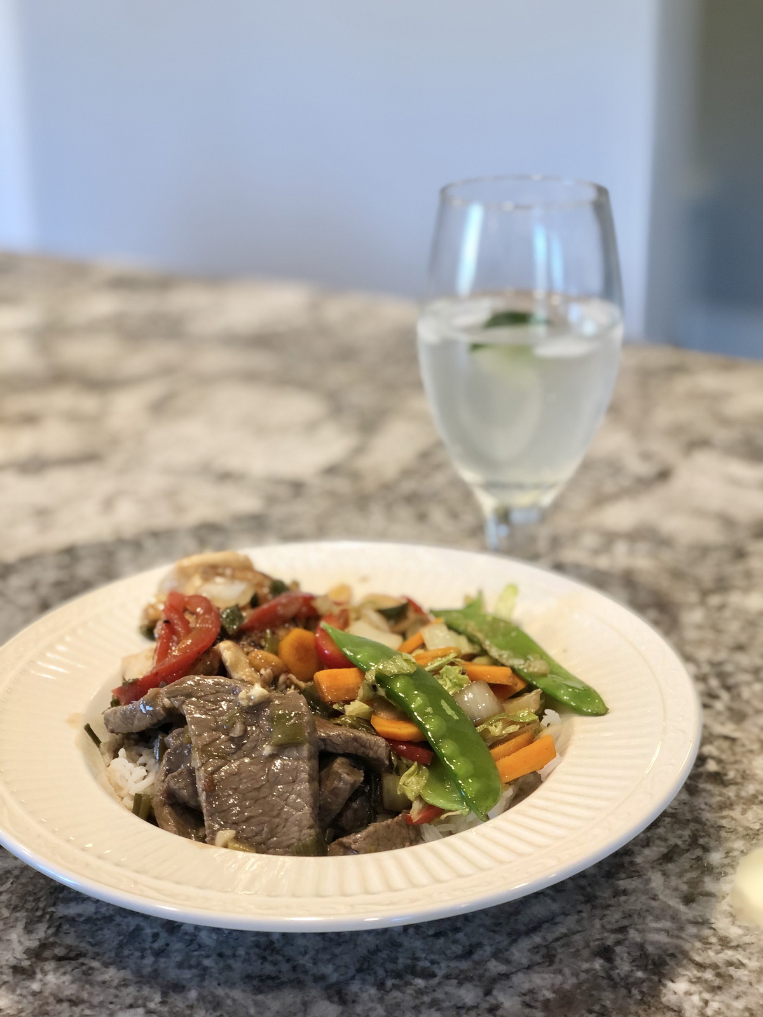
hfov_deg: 28.0
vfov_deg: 36.8
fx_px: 1528
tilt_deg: -21.9
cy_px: 508
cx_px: 382
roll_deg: +0.8
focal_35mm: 52
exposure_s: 1/40
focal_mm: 6
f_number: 2.4
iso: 100
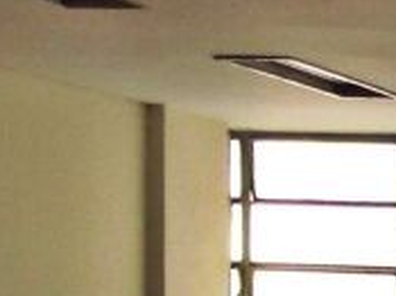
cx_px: 593
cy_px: 791
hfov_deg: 10.8
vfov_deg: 7.6
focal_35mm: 176
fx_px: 2012
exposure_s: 1/30
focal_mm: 4.3
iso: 160
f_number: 2.9
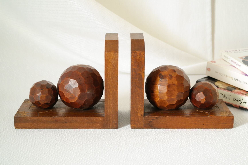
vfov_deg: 19.7
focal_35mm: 69
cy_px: 82
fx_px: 475
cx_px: 124
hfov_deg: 29.2
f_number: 6.3
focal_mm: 45
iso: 1600
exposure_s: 1/30
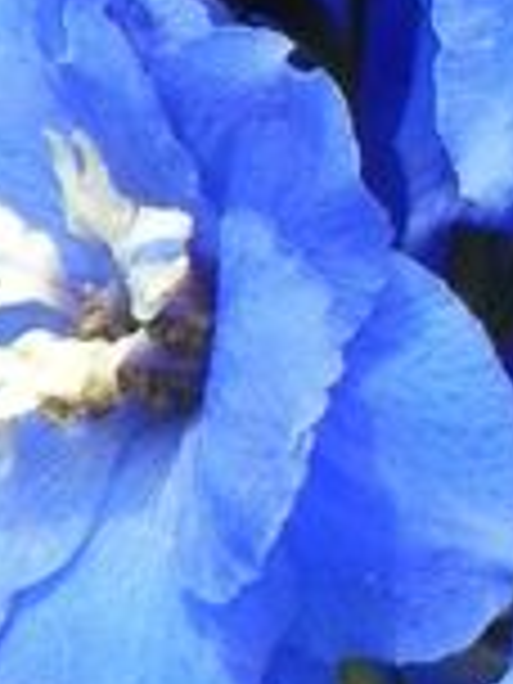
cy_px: -621
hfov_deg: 0.7
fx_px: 44064
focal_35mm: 2230
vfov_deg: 0.9
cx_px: 594
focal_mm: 75.7
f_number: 5.6
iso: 160
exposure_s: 1/400
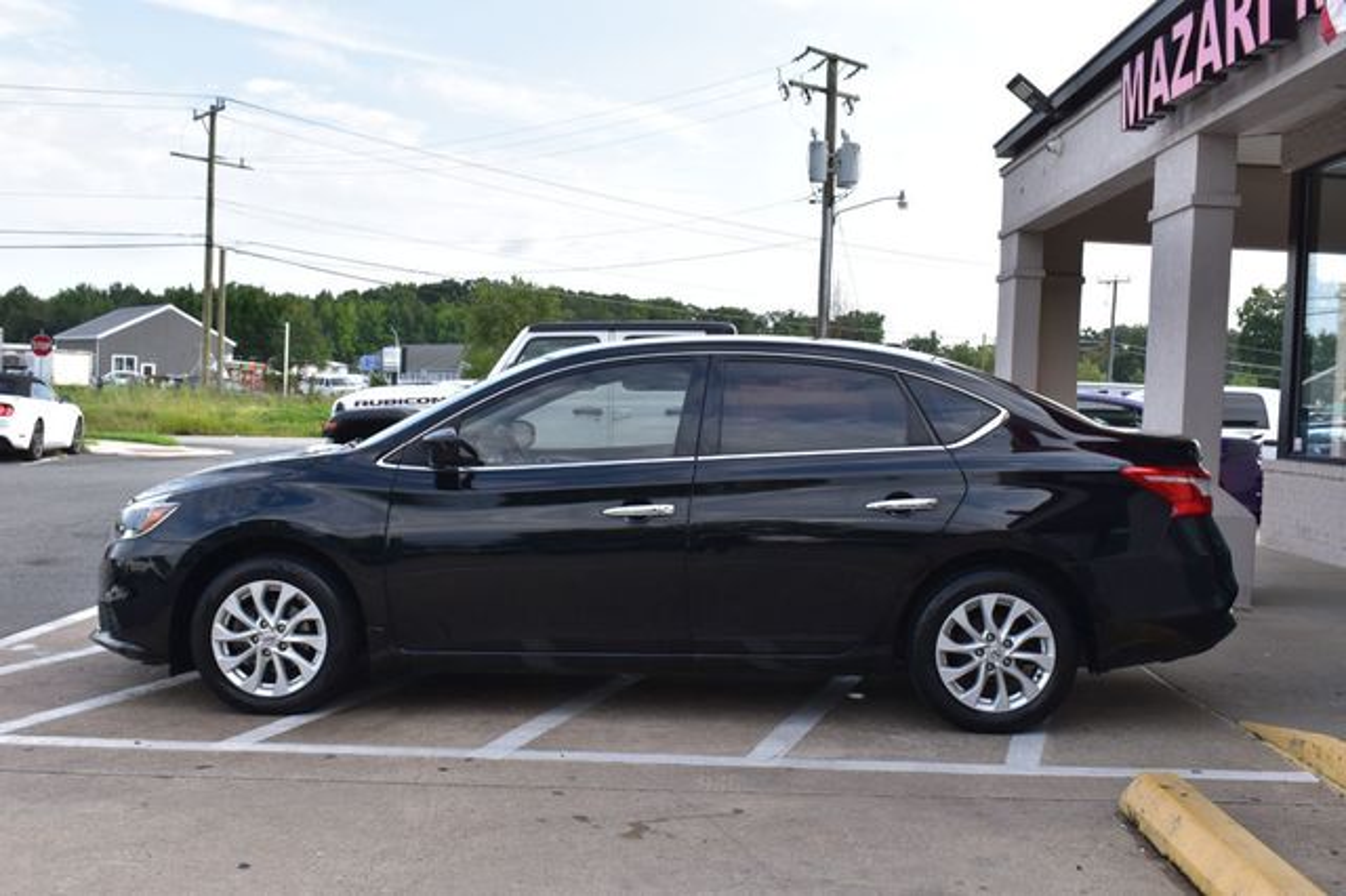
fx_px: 1401
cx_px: 673
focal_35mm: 38
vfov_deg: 35.5
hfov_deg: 51.3
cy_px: 448
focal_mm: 25
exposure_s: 1/320
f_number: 10
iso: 400
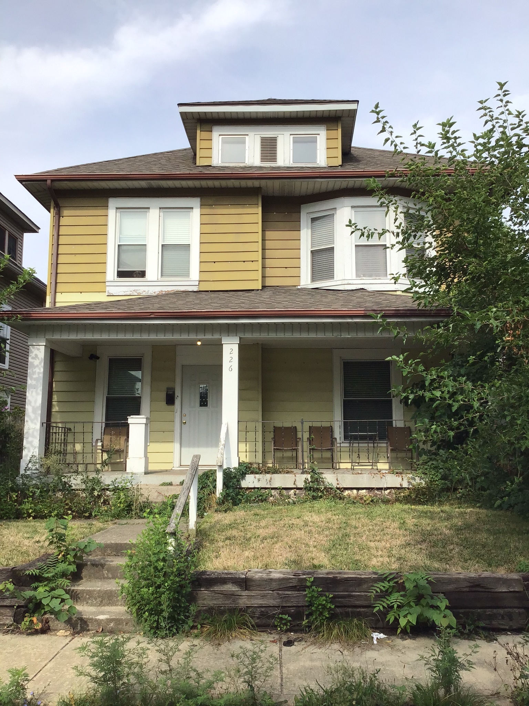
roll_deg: +0.7
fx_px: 632
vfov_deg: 58.4
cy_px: 353
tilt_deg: +9.2
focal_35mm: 31
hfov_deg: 45.4
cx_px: 264
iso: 25
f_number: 2.4
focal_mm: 3.3
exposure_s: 1/1164
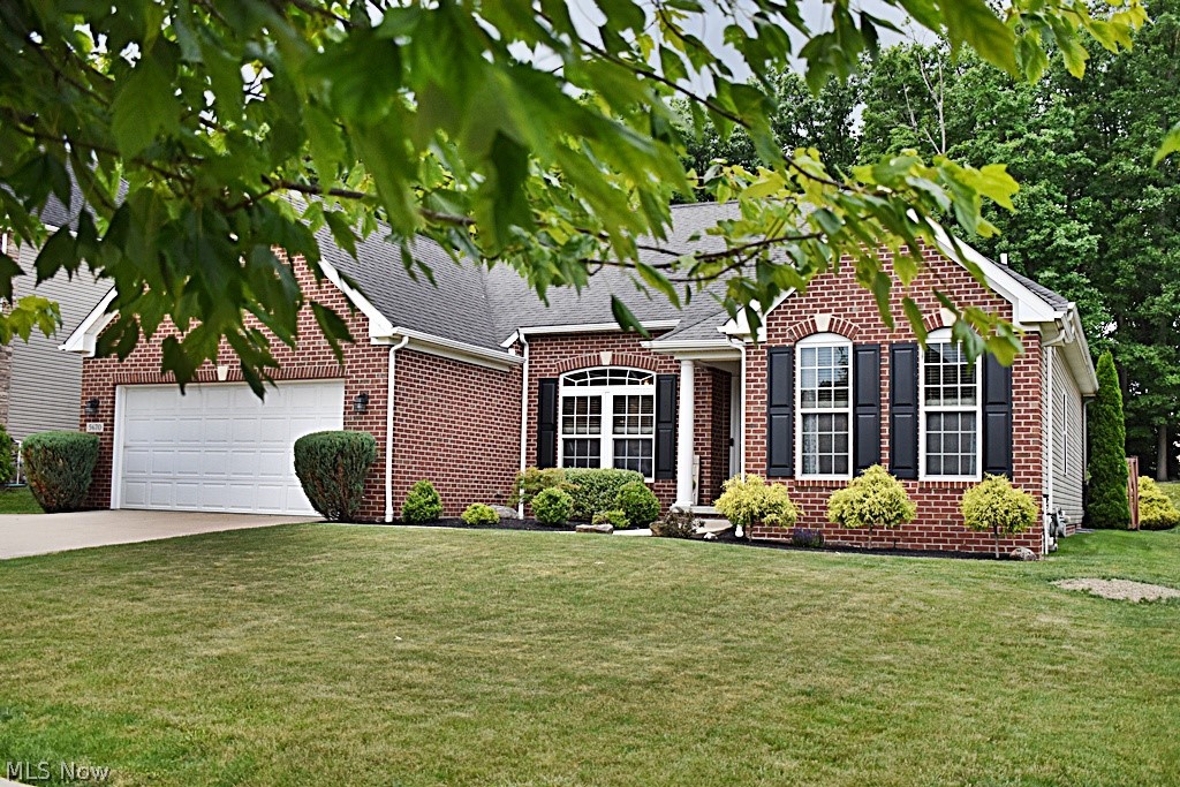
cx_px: 590
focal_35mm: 36
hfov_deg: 53.1
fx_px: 1180
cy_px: 394
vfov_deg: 36.9
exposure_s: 1/250
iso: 500
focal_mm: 24
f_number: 3.8
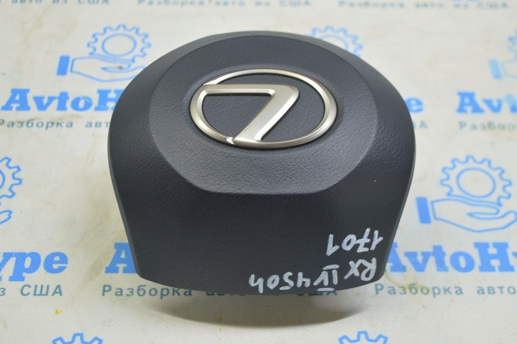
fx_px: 818
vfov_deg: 23.7
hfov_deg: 35.1
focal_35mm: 57
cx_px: 258
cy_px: 172
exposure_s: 1/20
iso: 400
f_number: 5.6
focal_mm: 38
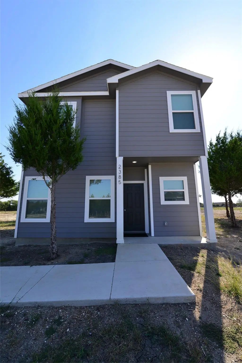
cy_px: 182
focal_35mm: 14
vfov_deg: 104.3
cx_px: 121
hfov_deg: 81.2
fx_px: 141
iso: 400
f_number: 10
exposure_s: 1/400
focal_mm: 14
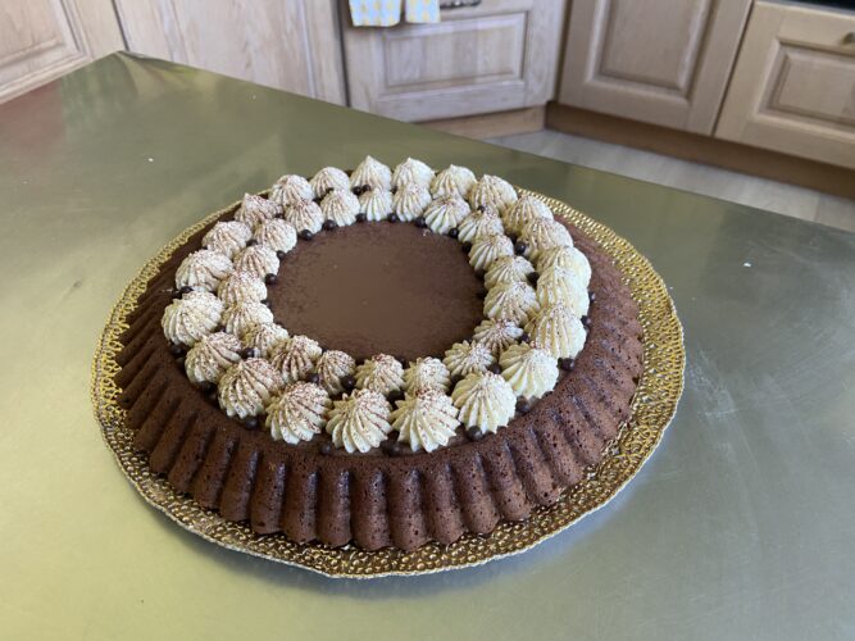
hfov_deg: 67.3
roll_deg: +1.3
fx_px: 642
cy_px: 320
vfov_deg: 53.0
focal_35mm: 26
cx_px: 428
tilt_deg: -42.9
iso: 200
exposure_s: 1/60
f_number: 1.8
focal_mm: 4.25
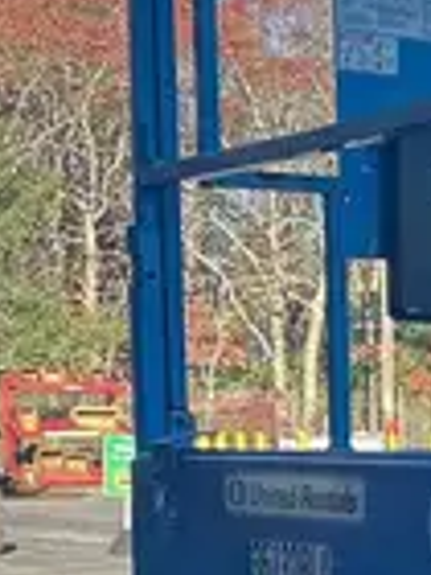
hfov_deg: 10.1
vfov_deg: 14.0
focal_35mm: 136
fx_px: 2258
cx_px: 850
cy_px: 708
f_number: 1.5
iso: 50
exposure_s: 1/1079
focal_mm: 5.7
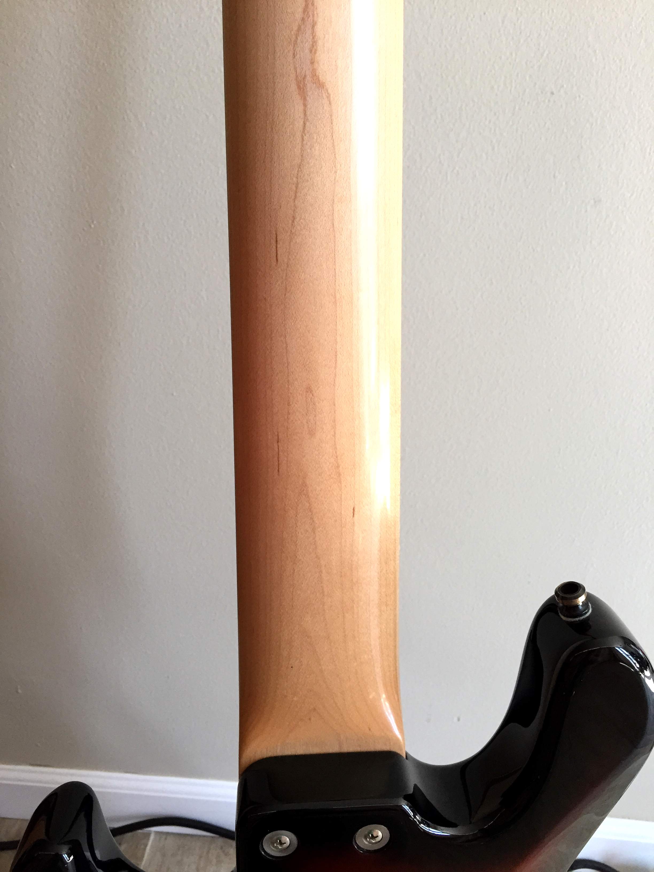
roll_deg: -0.9
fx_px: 731
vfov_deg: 61.7
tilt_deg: -29.5
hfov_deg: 48.2
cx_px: 327
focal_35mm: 29
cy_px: 436
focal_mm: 4.15
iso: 50
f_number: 2.2
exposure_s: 1/30
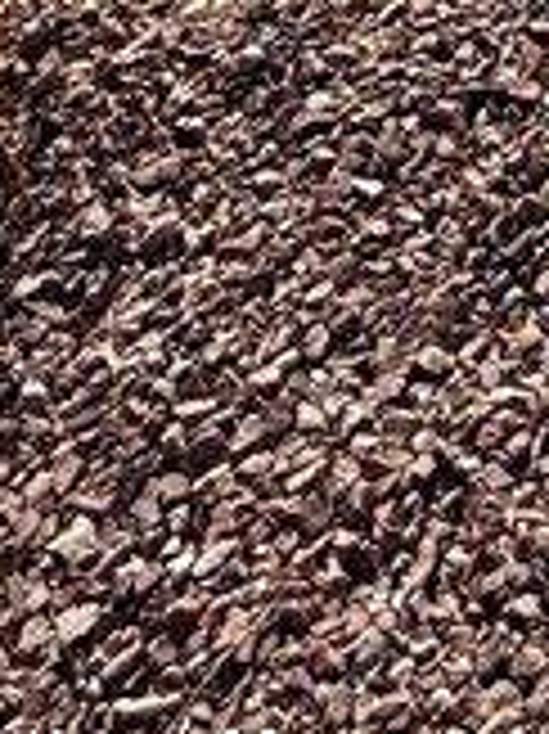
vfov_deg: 15.7
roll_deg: -0.5
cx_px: 1220
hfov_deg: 13.4
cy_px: -869
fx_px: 1863
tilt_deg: -7.3
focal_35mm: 88
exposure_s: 1/2237
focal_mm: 2.22
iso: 50
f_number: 2.2
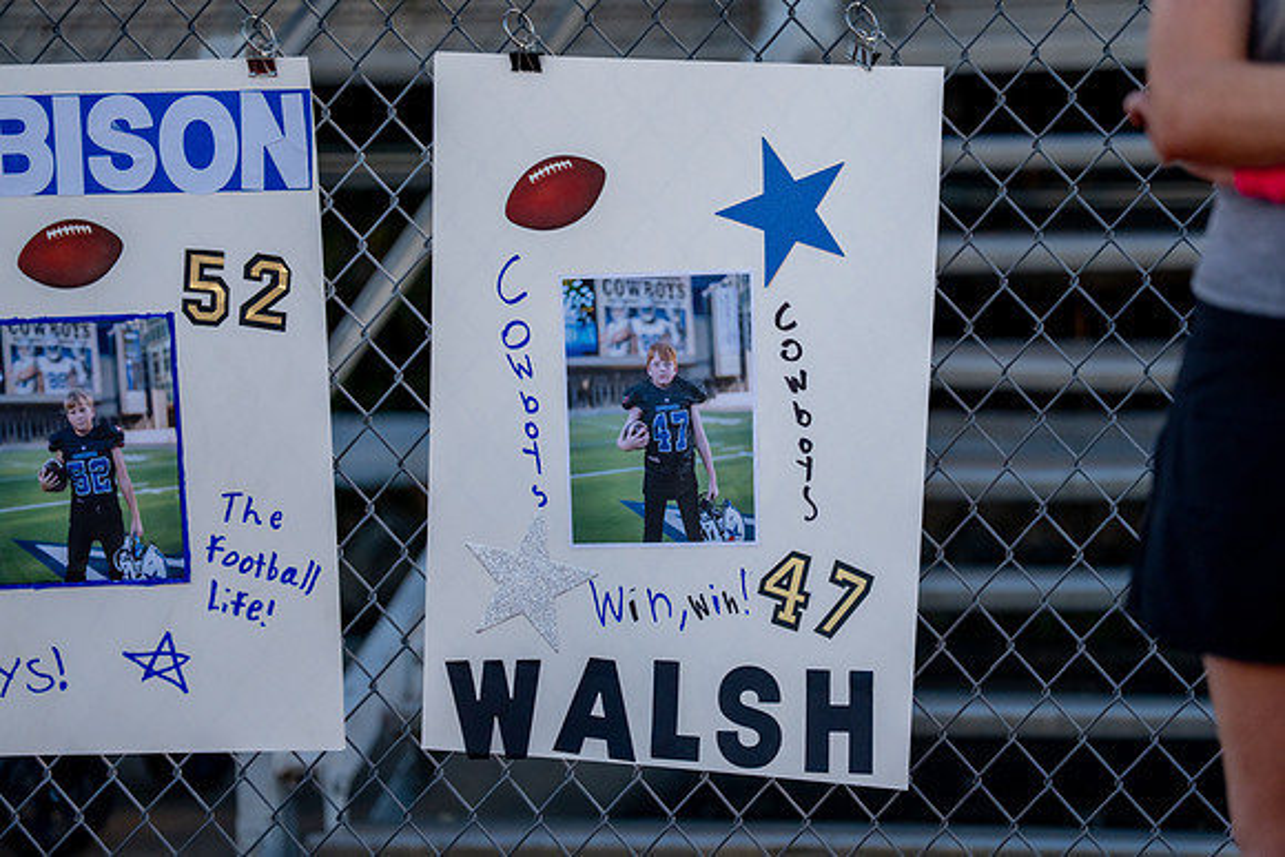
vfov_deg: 7.2
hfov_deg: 10.8
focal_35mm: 191
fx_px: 6823
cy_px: 446
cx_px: 684
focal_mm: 168
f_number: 2.8
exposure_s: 1/1250
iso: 1000
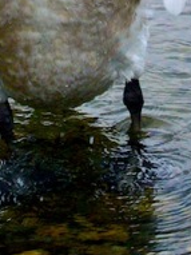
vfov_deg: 5.4
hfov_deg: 4.1
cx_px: 8
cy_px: -235
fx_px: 2651
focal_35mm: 360
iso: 100
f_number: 5
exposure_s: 1/250
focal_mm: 14.2
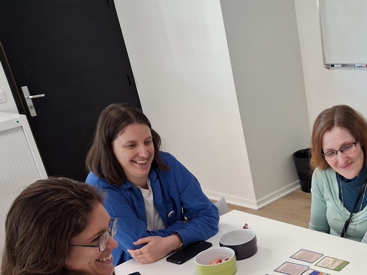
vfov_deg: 28.1
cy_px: 242
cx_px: 331
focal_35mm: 50
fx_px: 530
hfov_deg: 35.9
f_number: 1.8
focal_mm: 4
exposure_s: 1/33
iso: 500
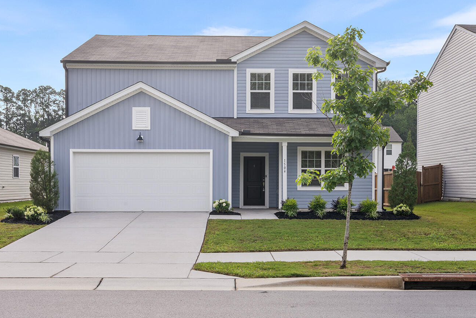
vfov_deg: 31.2
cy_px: 148
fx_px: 569
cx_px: 223
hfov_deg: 45.4
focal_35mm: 43
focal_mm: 35
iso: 100
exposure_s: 1/40
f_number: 14
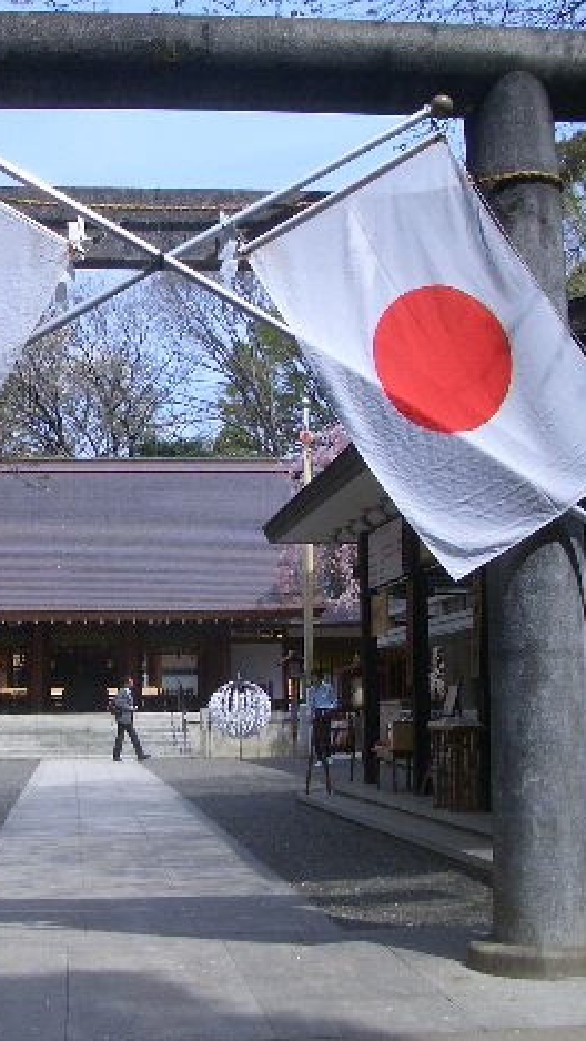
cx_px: 146
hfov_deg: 22.8
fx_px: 1436
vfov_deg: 39.9
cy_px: 515
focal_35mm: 52
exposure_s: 1/500
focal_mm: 5.8
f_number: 4.3
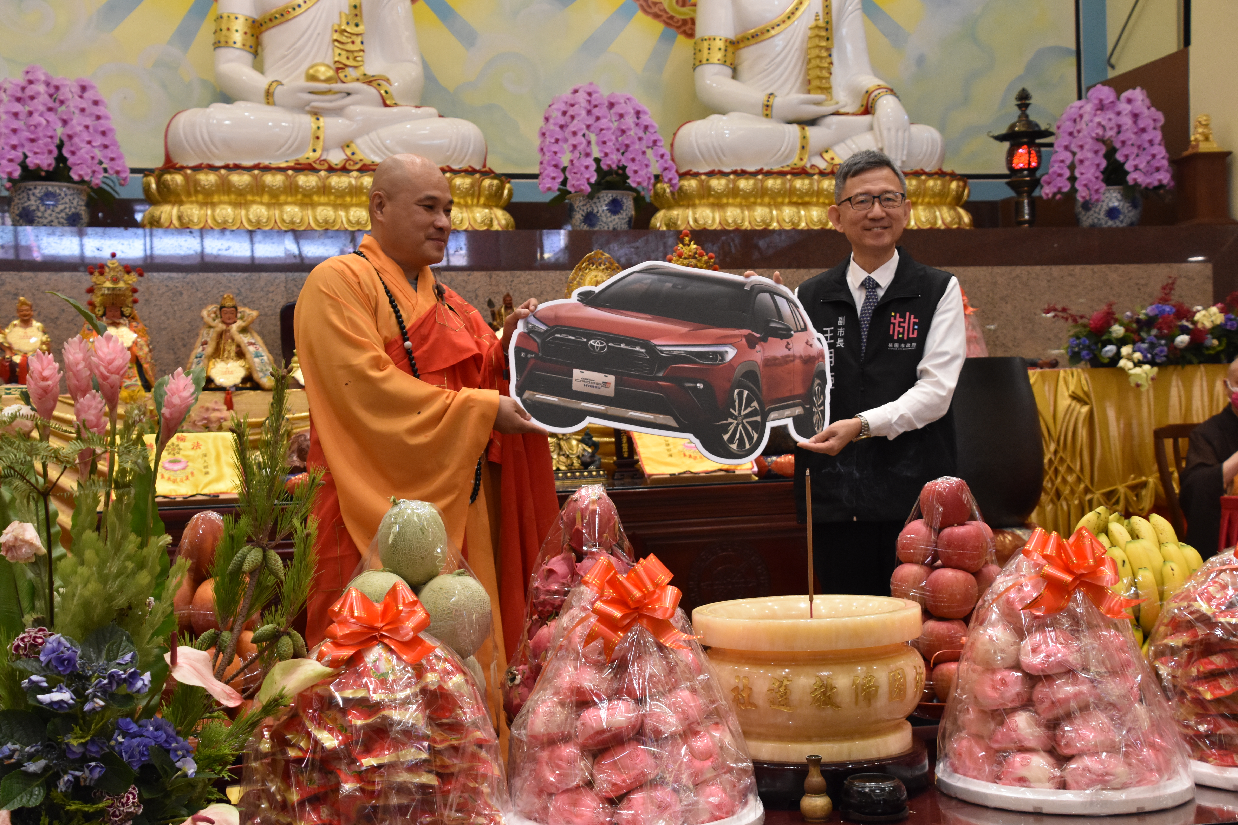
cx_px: 619
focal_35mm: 45
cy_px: 412
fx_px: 1547
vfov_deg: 29.9
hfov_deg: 43.6
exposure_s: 1/100
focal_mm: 30
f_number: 5
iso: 1600
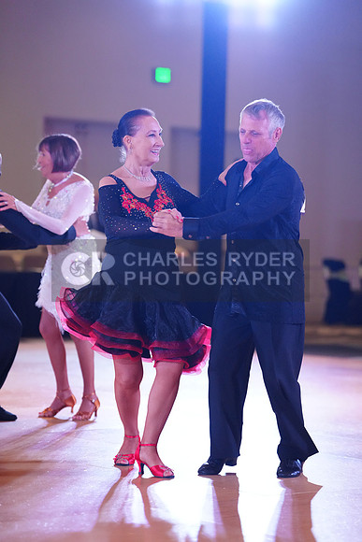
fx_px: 1779
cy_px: 271
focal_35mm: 118
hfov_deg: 11.6
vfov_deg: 17.3
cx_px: 181
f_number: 2.8
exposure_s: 1/400
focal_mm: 118
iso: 5000
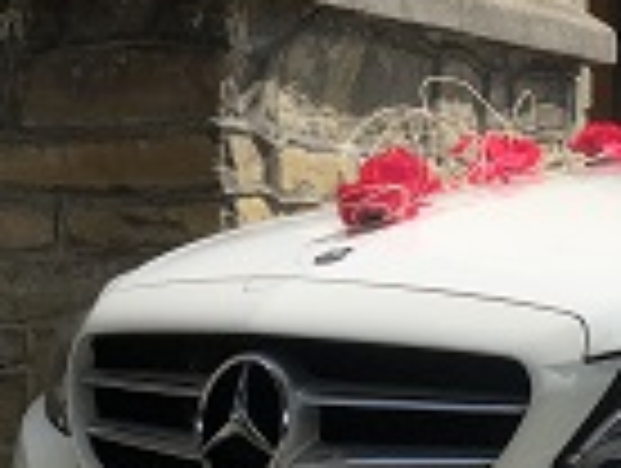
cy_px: 238
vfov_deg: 7.0
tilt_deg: -0.1
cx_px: 983
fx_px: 3828
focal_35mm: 213
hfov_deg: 9.0
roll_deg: -0.5
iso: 16
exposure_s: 1/1946
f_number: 2.4
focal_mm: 6
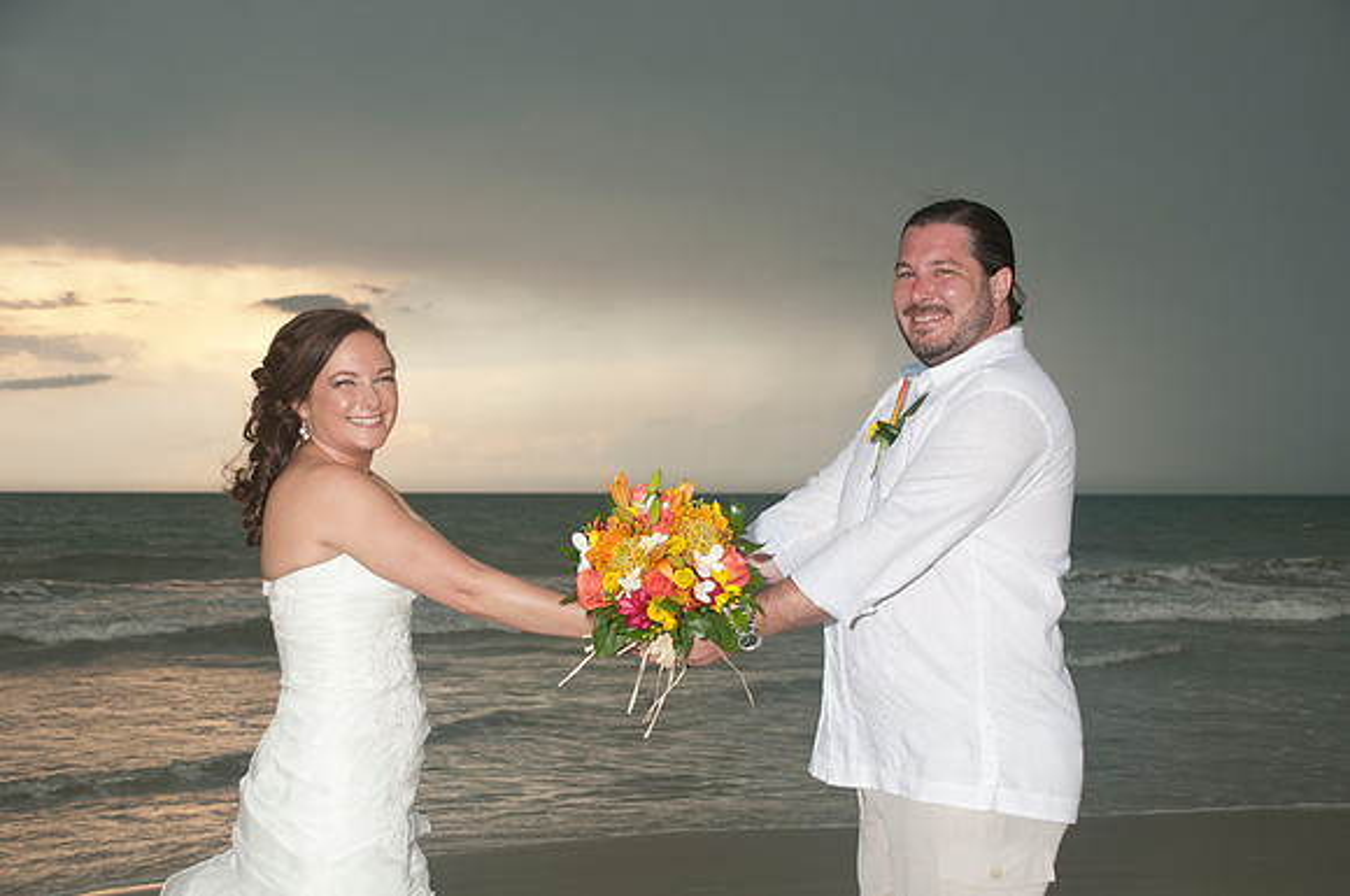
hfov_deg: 35.1
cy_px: 448
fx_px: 2135
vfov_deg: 23.7
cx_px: 675
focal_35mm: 57
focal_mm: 38
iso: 400
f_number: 5.6
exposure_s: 1/200
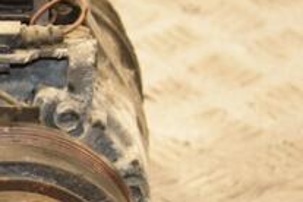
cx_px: -31
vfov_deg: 5.1
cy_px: 126
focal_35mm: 269
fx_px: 2264
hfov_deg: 7.6
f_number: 5.6
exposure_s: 1/200
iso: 800
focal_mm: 62
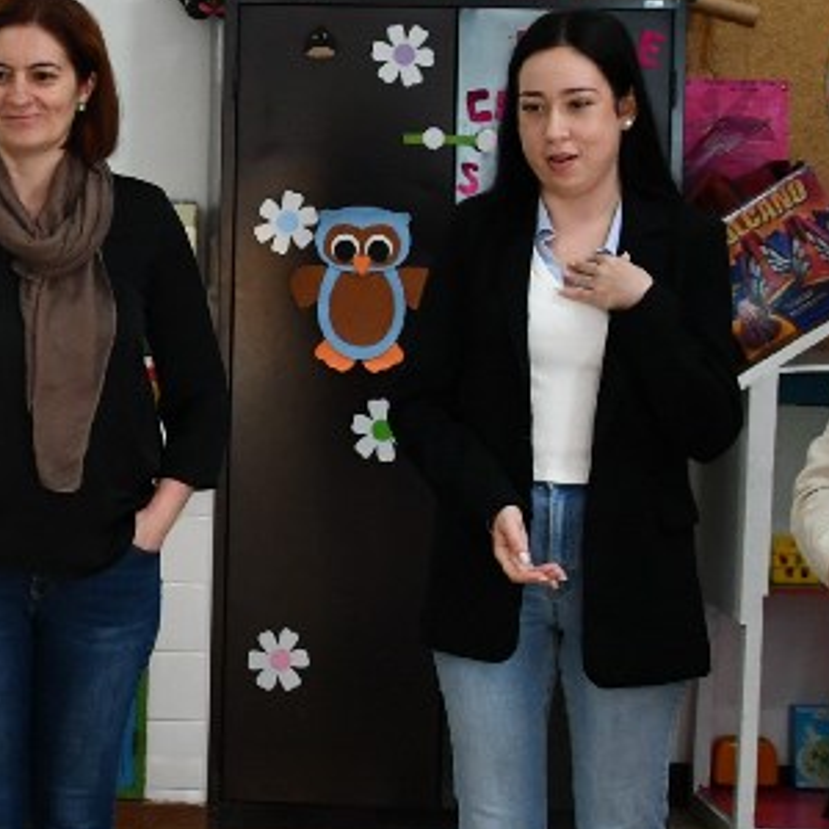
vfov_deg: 15.4
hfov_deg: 15.0
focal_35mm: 113
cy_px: 260
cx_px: -111
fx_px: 3062
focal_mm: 26
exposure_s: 1/125
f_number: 4
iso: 1100
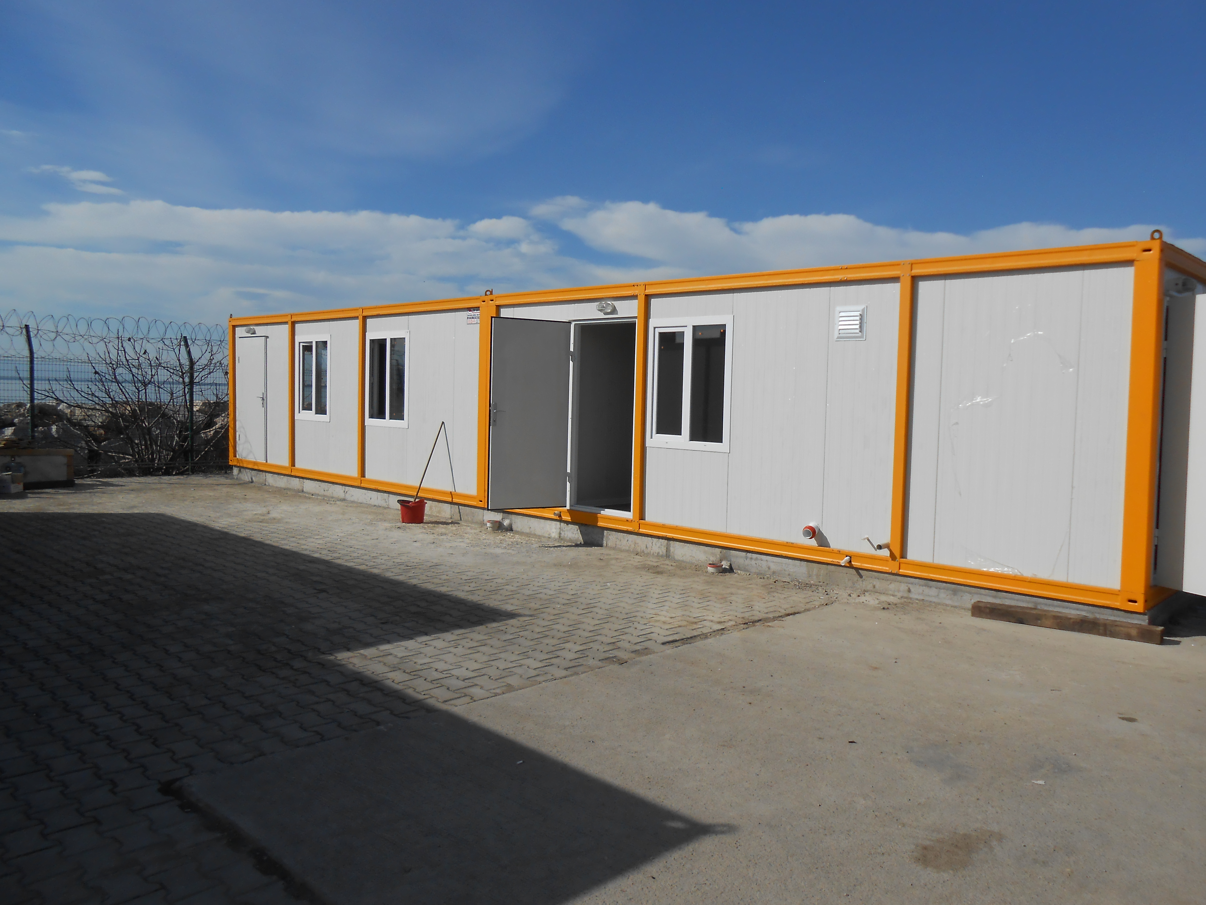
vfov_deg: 53.1
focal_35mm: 26
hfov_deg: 67.3
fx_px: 906
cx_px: 603
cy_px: 452
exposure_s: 1/250
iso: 100
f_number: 11.5
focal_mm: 4.6
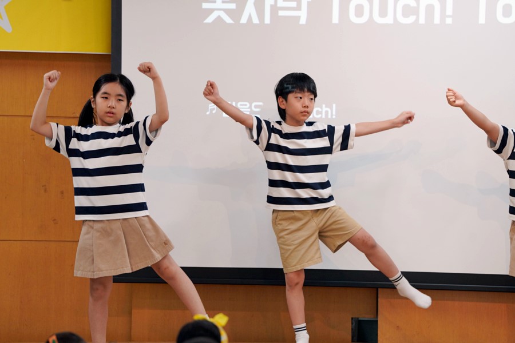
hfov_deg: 10.3
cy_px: 172
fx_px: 2861
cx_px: 258
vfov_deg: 6.9
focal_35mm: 200
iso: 1250
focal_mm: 200
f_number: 4
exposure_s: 1/250
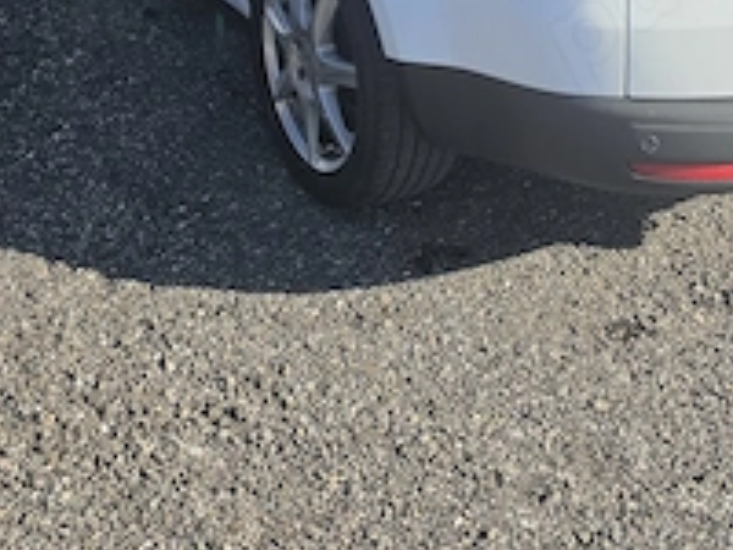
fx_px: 1461
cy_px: -66
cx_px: 524
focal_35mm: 69
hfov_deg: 27.9
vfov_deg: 20.3
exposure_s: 1/7939
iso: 50
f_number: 1.4
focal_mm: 6.5
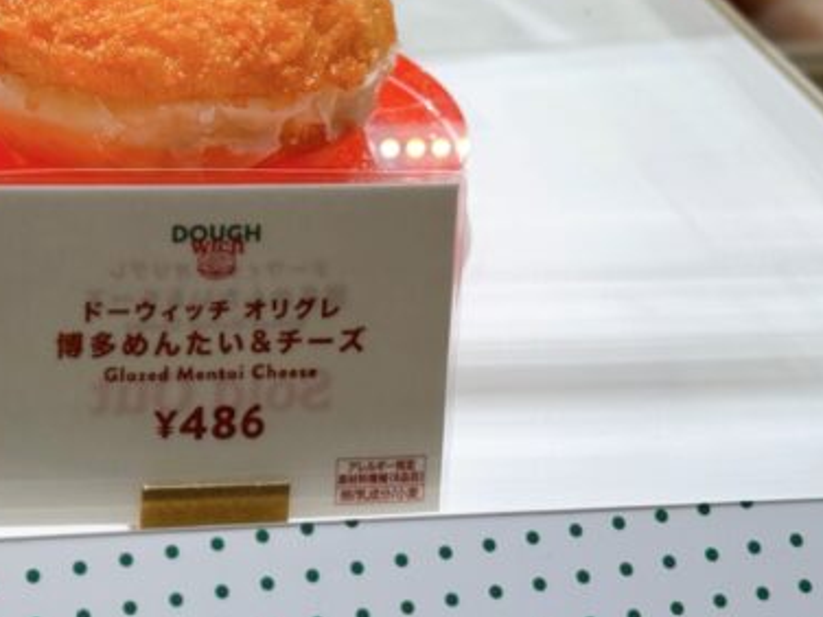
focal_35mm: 102
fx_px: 2425
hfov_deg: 19.1
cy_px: 101
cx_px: 179
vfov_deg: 14.4
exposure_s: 1/854
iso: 64
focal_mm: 6.76
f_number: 1.78
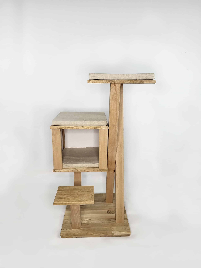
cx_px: 100
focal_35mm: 26
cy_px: 134
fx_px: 201
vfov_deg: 67.3
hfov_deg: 53.1
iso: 100
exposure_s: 1/100
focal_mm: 5.4
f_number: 1.8
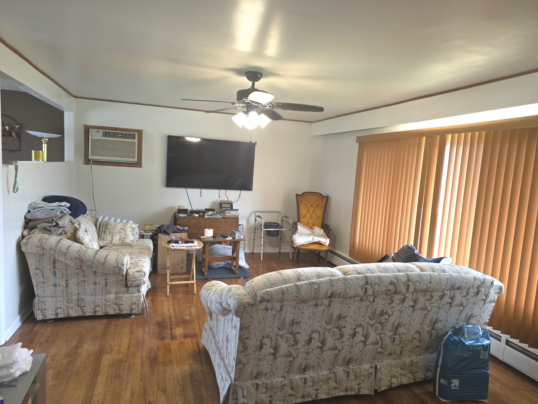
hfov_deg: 73.9
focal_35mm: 23
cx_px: 269
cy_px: 202
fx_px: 357
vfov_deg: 58.9
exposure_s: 1/60
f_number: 1.7
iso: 100
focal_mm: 6.3
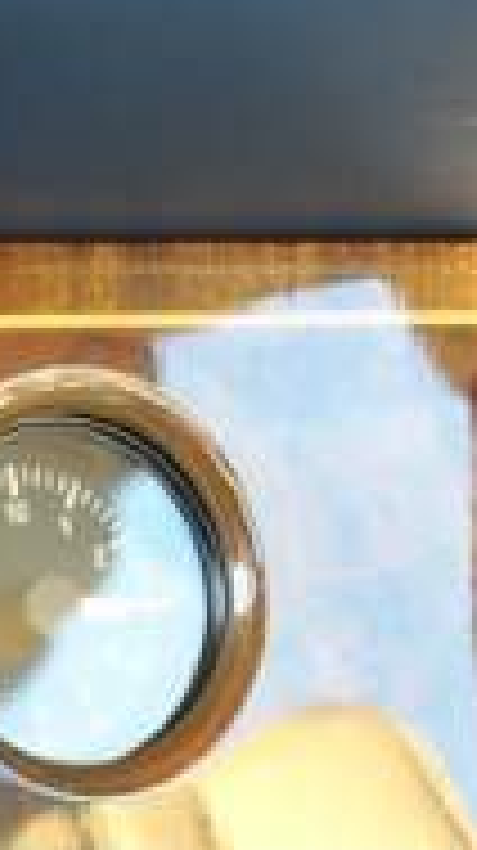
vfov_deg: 12.2
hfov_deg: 7.5
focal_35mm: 160
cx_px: -126
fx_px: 3606
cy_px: 1570
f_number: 2.2
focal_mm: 9.02
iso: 125
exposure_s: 1/30
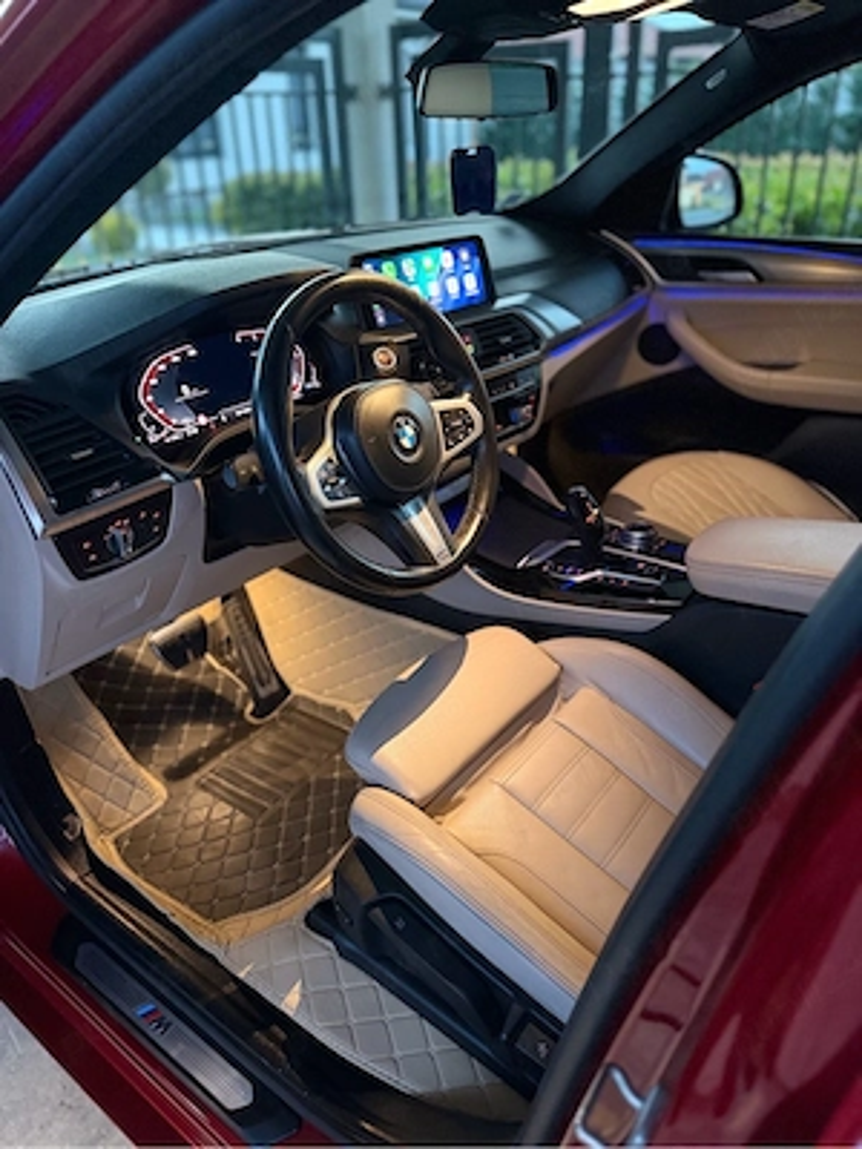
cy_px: 574
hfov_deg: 56.8
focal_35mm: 24
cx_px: 431
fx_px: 797
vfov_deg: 71.6
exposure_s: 1/35
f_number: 1.78
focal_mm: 6.76
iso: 1000
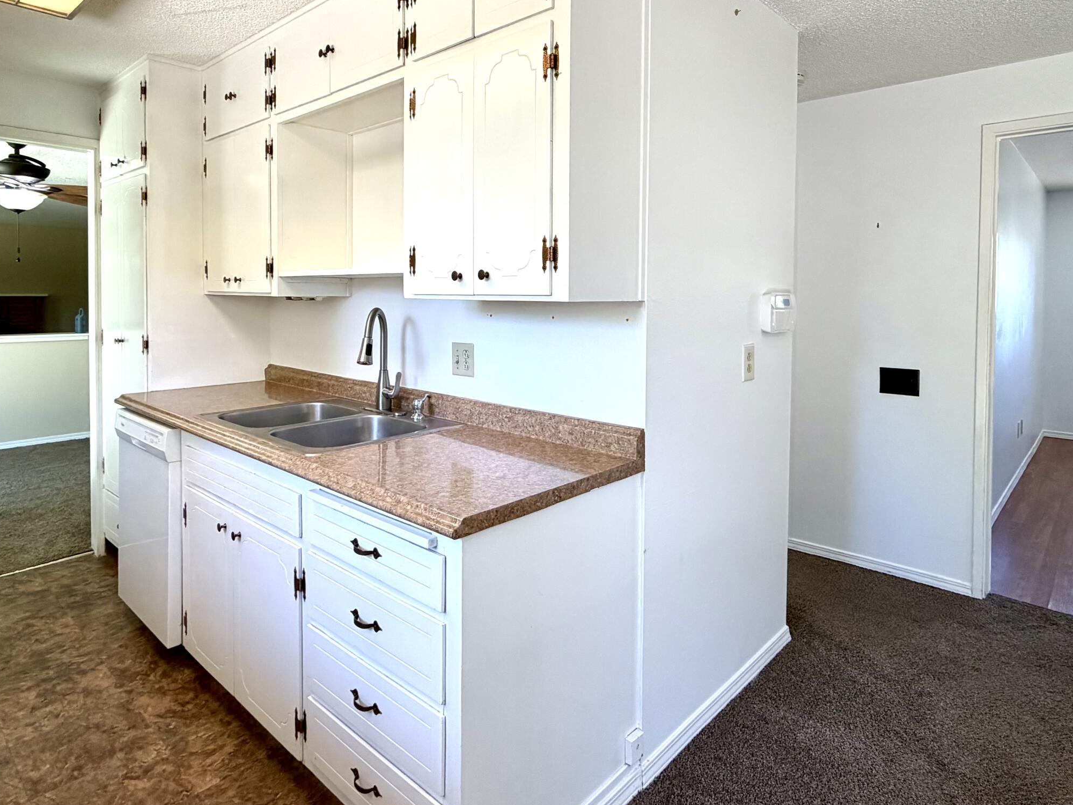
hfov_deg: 78.8
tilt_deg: -1.3
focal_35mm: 21
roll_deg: +0.0
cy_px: 309
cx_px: 583
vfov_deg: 62.7
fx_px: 651
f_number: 2.2
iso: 125
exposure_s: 1/120
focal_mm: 2.22
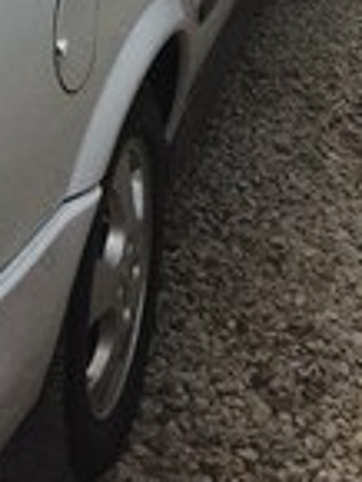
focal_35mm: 99
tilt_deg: -18.0
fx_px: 1378
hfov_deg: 14.2
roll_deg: +2.7
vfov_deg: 18.4
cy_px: -150
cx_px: -143
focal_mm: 4.15
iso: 32
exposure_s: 1/2283
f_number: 2.2
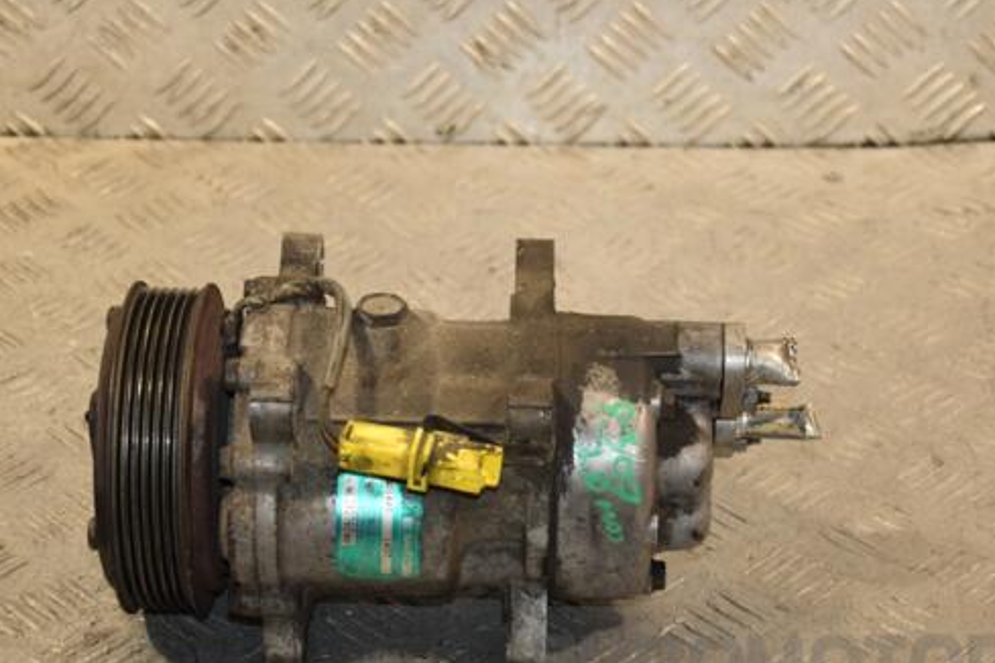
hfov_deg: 22.1
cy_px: 395
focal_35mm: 92
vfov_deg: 14.9
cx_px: 496
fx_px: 2543
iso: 800
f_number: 5
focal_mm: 50
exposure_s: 1/160
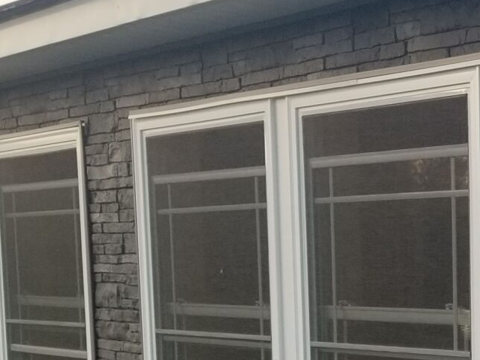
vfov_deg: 13.5
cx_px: 678
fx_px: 1429
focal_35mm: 103
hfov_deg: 17.5
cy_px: 542
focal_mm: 4.3
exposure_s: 1/139
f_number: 1.7
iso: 50
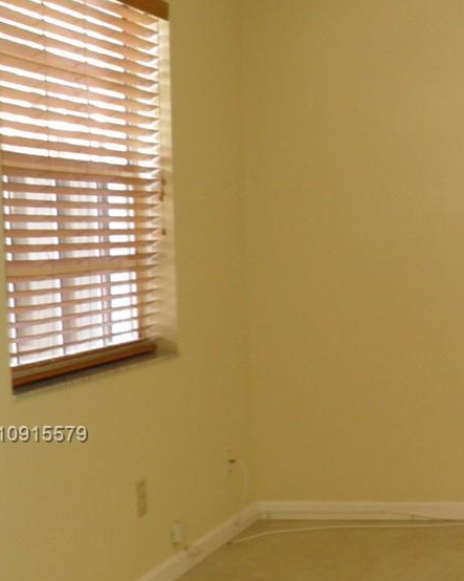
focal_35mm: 79
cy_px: 435
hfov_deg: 17.0
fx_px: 1356
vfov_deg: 23.9
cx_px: 759
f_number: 2.8
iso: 100
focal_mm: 4.9
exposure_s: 1/15
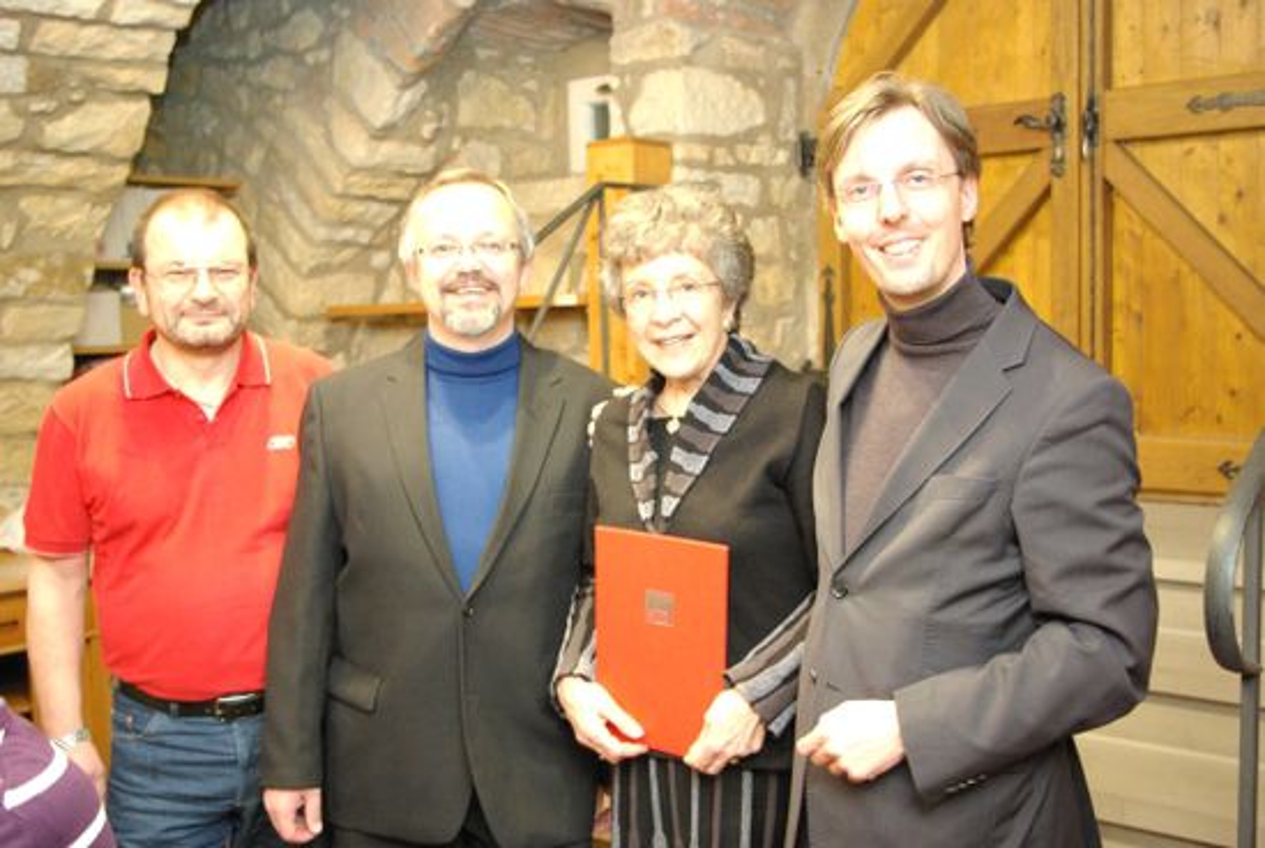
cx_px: 632
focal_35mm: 42
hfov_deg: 46.3
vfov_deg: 32.0
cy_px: 424
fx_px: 1478
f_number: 4
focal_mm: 28
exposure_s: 1/10
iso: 1600
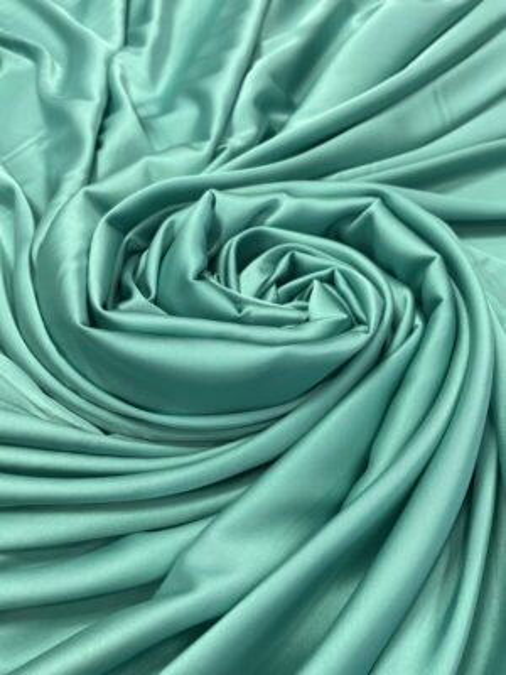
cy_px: 338
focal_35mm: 26
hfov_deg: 53.1
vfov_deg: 67.3
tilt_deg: -56.1
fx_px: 507
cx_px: 253
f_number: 1.6
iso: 80
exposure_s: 1/100
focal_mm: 4.2
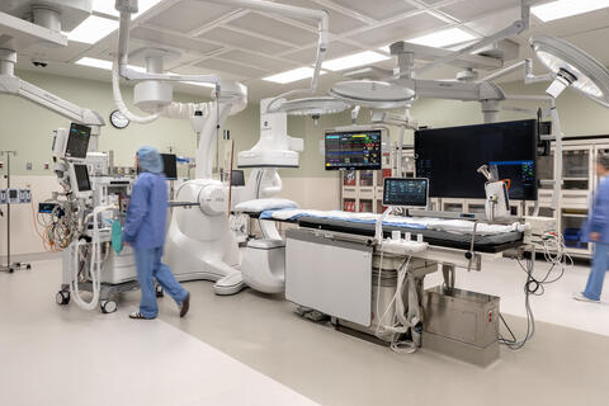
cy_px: 180
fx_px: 433
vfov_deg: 50.1
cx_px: 327
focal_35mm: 26
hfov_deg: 70.1
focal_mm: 20.5
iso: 200
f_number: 11
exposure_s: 1/5
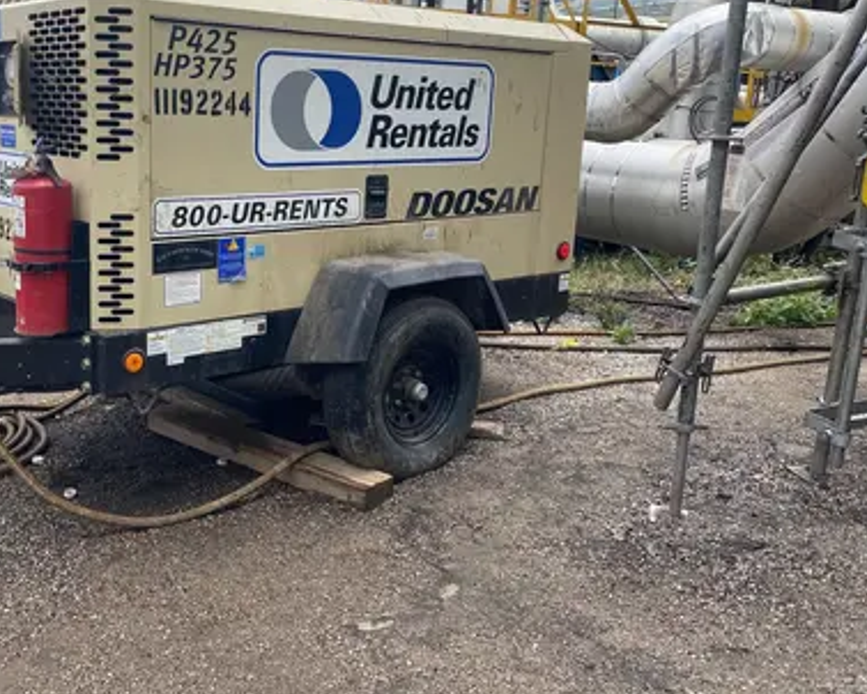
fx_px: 950
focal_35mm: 37
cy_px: 295
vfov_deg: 40.1
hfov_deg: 47.7
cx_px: 244
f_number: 1.8
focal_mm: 4.25
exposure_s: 1/539
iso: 32
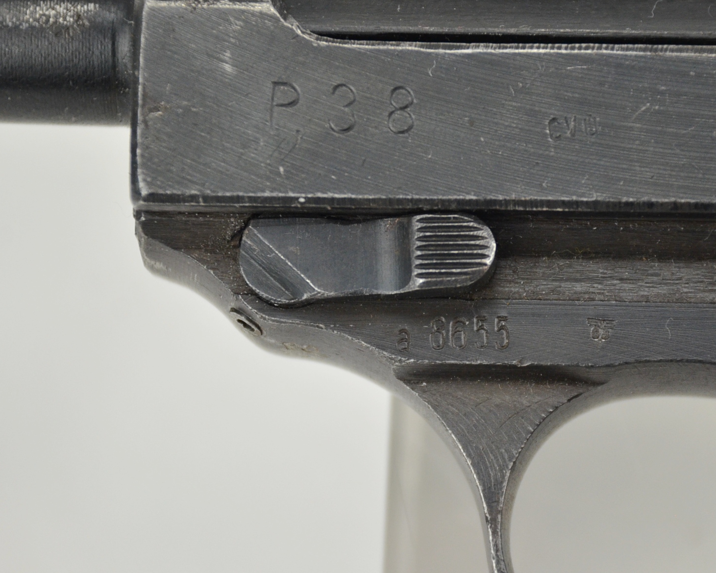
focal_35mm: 320
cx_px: 467
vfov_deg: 4.8
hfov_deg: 6.0
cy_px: 319
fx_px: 6777
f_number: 5.6
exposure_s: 1/250
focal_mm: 135
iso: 800
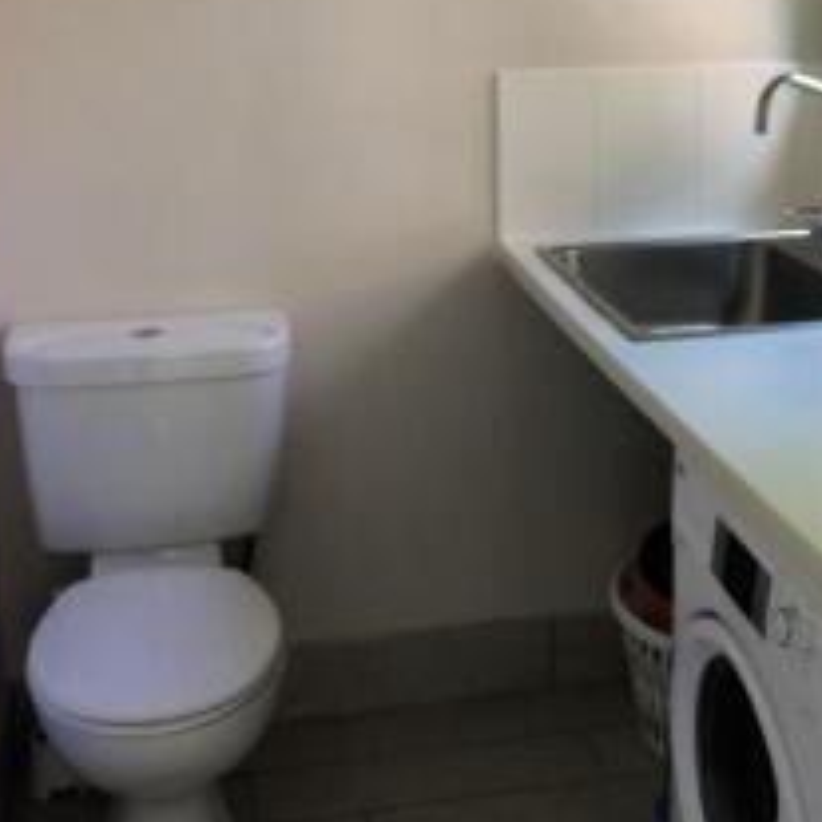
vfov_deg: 30.9
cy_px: 173
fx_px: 1451
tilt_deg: -12.5
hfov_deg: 31.4
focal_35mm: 54
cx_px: 540
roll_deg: -0.4
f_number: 2.2
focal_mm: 4.15
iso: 40
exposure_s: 1/33
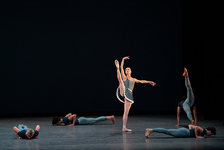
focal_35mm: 241
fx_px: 1500
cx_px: 112
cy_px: 75
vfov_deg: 5.7
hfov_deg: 8.5
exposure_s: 1/400
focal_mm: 241
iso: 5000
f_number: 7.1
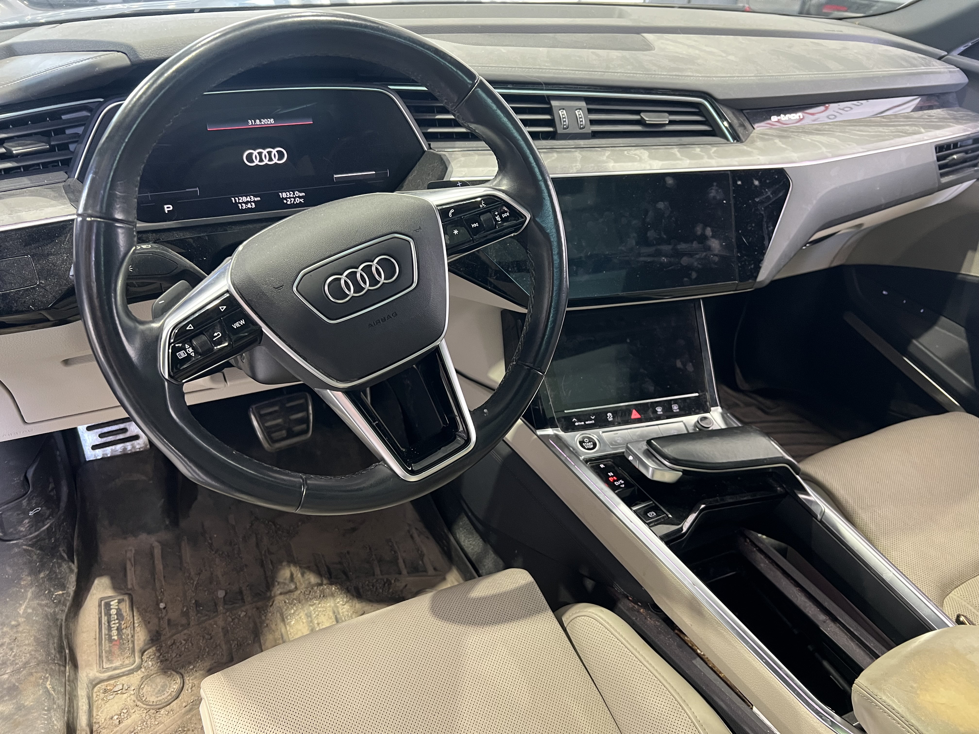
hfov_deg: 67.3
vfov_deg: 53.1
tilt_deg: -33.4
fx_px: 735
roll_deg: -3.9
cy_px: 367
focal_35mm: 26
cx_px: 490
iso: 400
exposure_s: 1/60
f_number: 1.5
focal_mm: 5.7
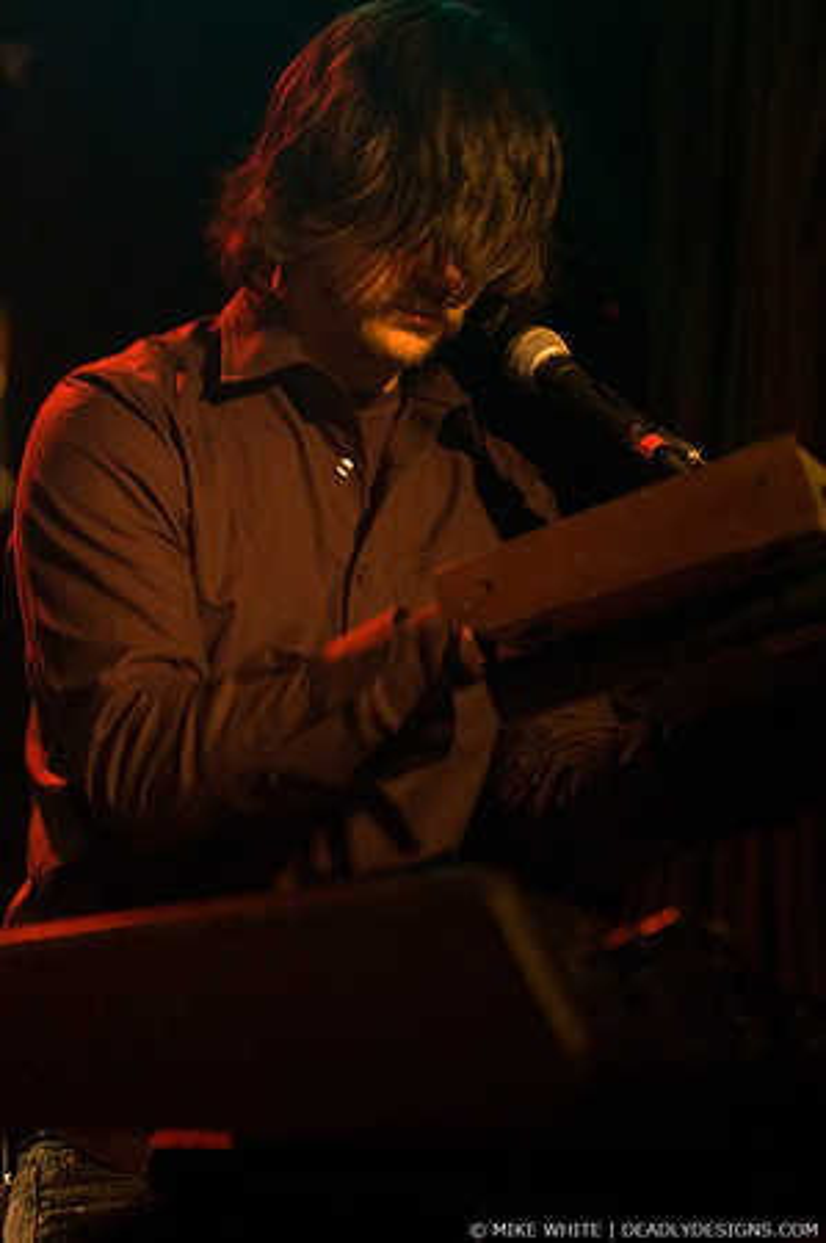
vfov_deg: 19.5
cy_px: 622
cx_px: 413
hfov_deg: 13.0
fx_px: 3622
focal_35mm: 105
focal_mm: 70
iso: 1600
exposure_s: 1/30
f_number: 2.8
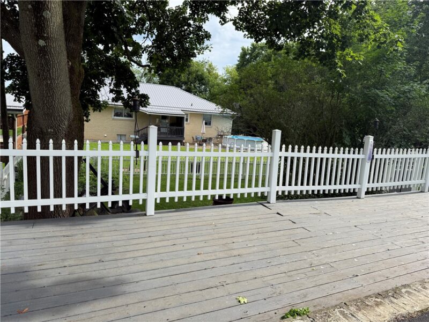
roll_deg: -4.4
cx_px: 214
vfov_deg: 56.8
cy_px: 161
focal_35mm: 24
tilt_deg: -8.8
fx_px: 297
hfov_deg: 71.6
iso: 80
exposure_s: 1/1618
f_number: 1.78
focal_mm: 6.76
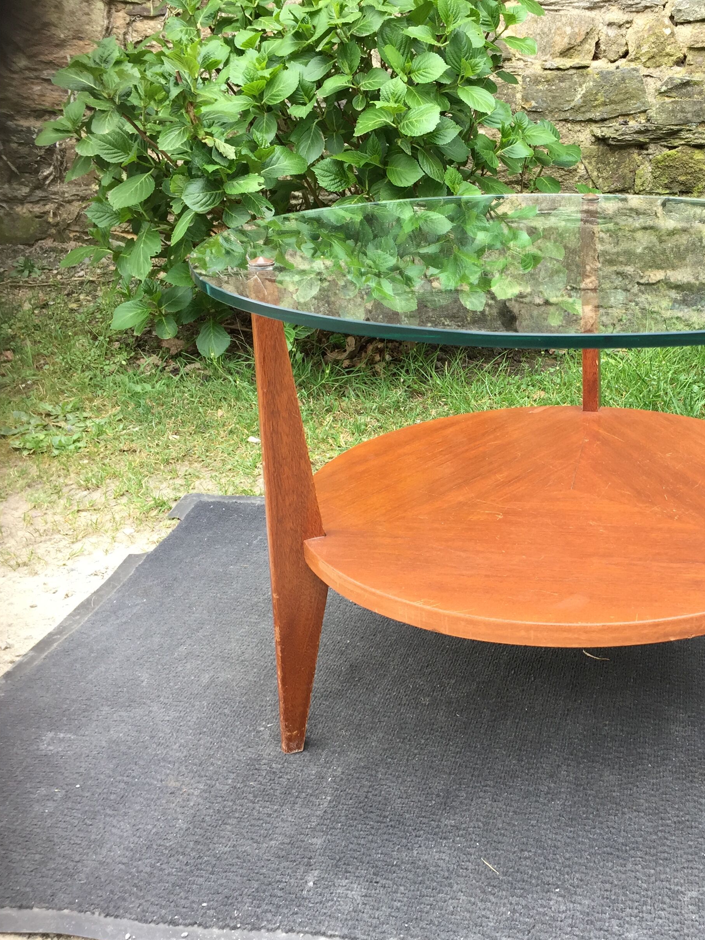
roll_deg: -1.5
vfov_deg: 47.9
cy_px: 473
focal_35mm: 39
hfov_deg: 35.7
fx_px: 1059
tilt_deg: -22.6
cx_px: 559
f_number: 2.2
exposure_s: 1/100
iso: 40
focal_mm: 4.15
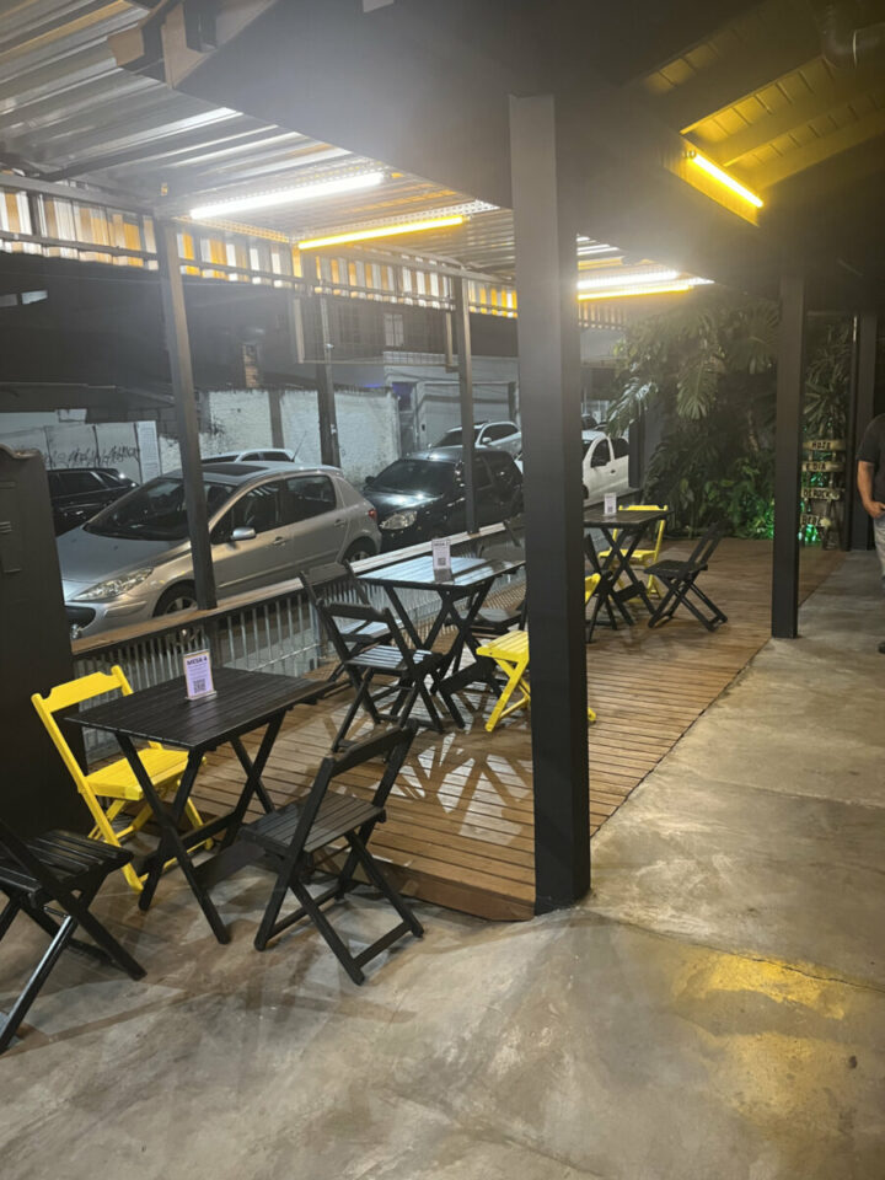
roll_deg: +4.0
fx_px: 886
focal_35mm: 26
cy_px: 590
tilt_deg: -10.8
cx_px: 442
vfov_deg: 67.3
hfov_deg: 53.1
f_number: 1.6
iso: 500
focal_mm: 5.1
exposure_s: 1/40
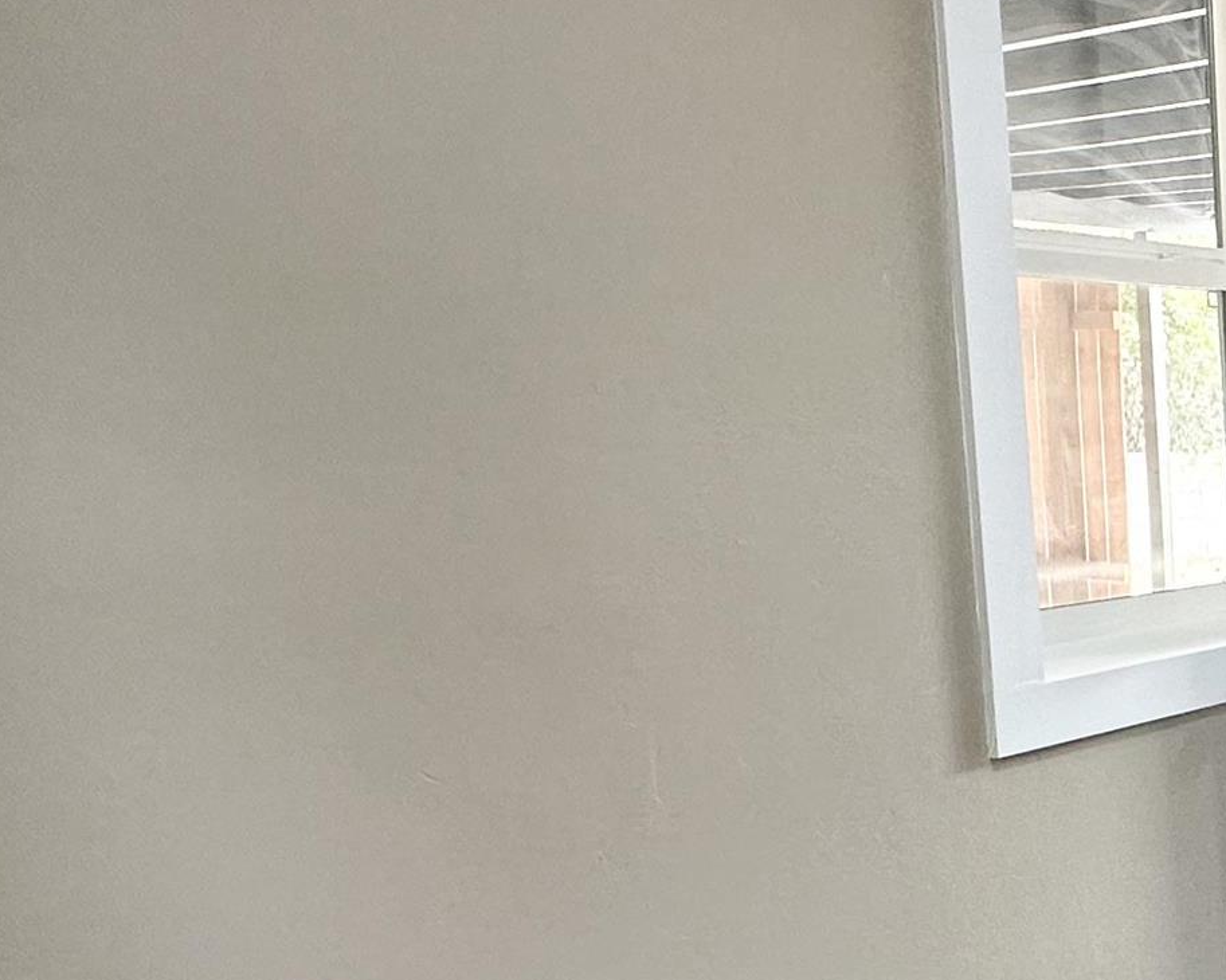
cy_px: 678
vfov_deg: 32.4
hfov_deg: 30.3
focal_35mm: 46
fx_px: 1669
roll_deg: -0.7
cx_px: 1660
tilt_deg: -9.6
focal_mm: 2.22
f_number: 2.2
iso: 160
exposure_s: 1/120
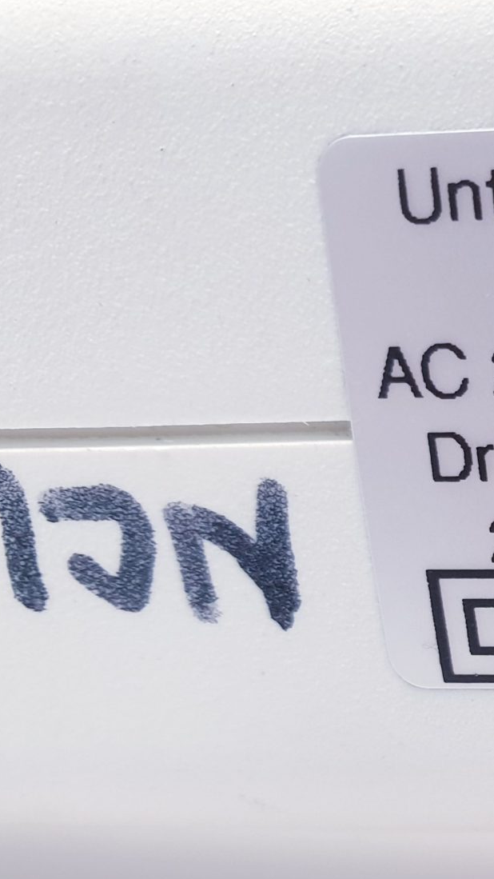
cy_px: 657
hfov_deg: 15.4
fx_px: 1537
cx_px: 922
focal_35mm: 66
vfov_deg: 31.3
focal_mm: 4.3
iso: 100
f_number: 2.4
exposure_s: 1/50
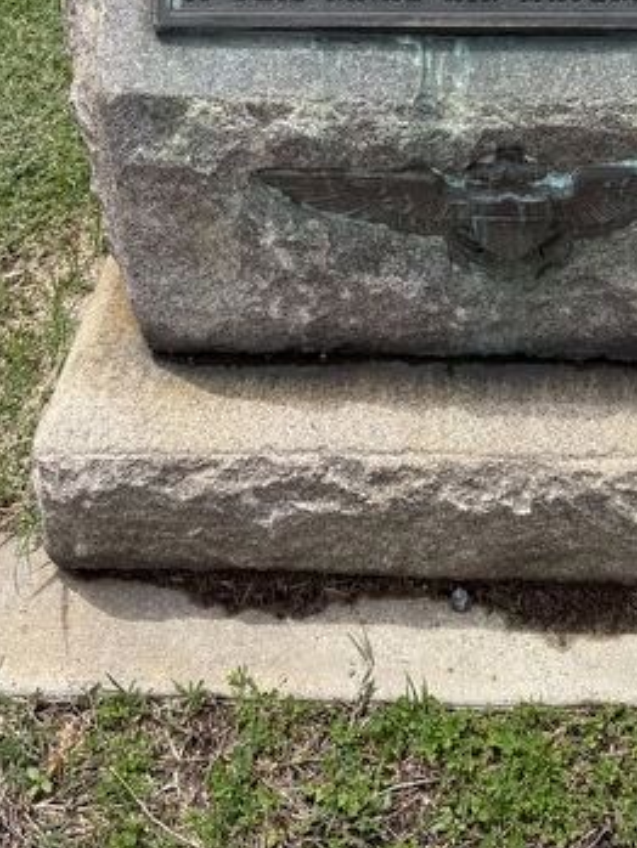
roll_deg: +2.9
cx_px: 438
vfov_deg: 32.3
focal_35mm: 55
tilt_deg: -31.3
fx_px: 1349
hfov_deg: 26.4
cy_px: 7
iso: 80
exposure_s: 1/3279
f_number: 1.78
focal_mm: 6.76
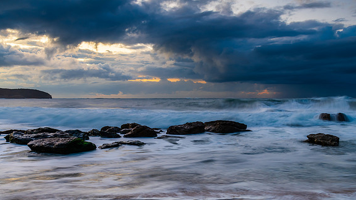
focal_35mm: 41
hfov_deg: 49.4
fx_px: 387
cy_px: 111
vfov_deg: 29.0
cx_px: 178
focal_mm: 38
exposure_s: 1/1.25
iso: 160
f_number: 8
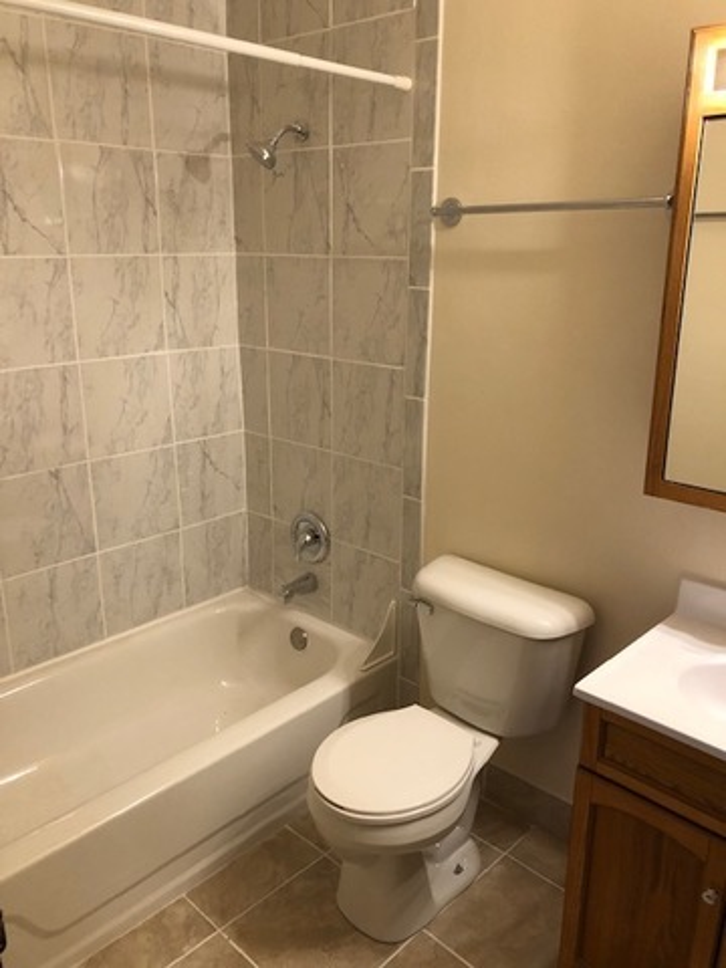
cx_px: 363
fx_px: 783
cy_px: 484
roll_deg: -1.0
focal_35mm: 28
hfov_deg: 49.7
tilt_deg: -16.7
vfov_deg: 63.4
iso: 40
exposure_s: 1/30
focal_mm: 3.99
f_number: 1.8
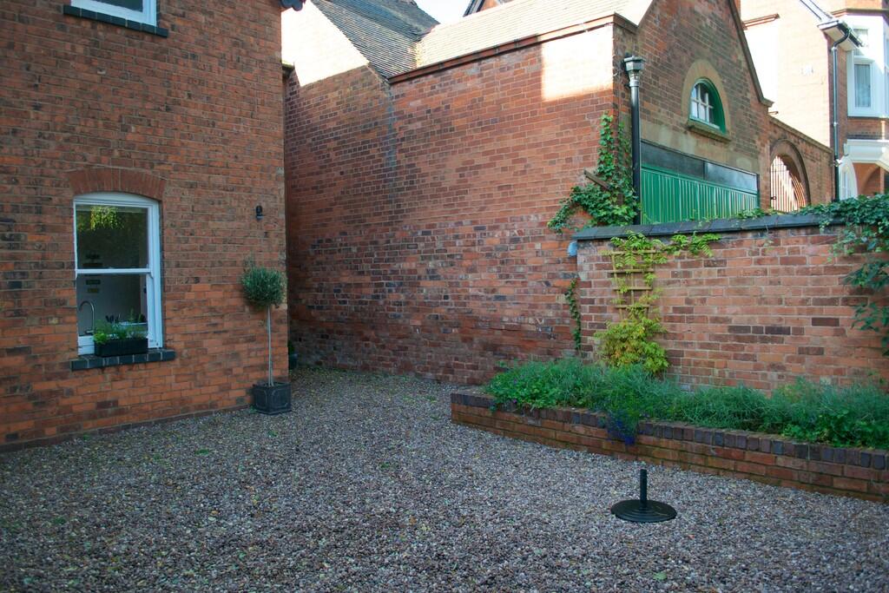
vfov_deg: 47.9
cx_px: 444
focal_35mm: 27
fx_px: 667
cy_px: 296
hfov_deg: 67.4
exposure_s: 1/125
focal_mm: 18
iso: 140
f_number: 3.5
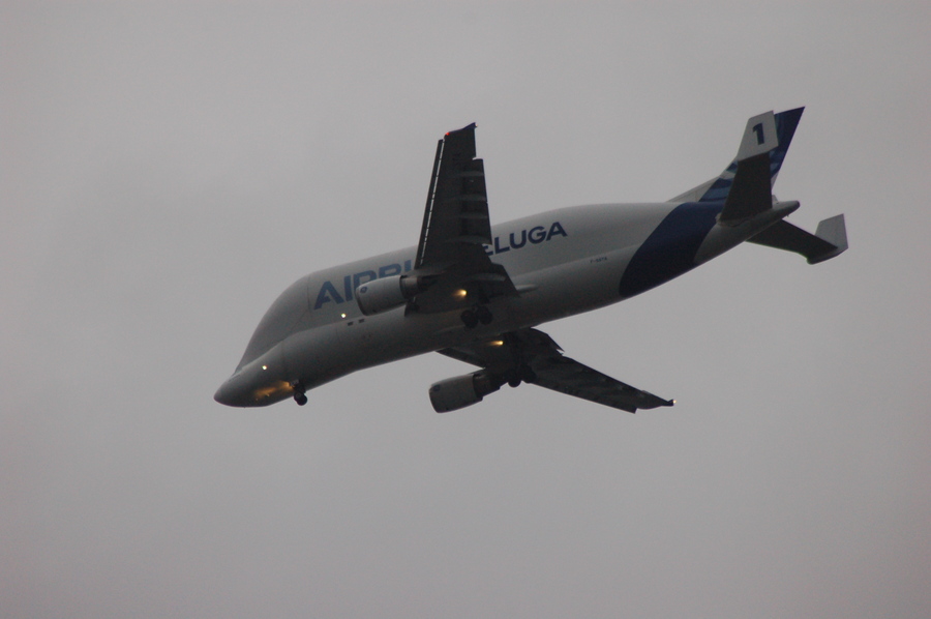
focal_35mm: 450
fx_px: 11625
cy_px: 310
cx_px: 466
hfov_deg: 4.6
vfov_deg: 3.0
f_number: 5.6
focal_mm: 300
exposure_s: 1/400
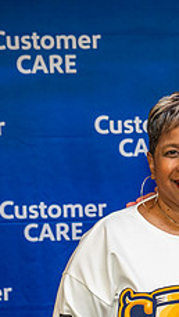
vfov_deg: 16.8
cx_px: 266
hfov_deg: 9.3
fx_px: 1070
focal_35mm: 127
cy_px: 245
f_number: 4
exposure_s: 1/160
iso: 1250
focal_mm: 46
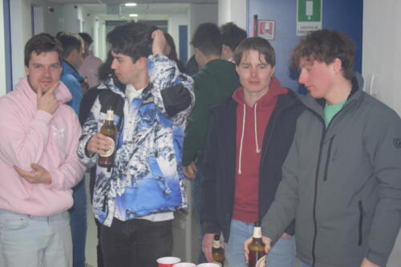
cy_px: 134
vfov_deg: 19.7
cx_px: 200
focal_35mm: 69
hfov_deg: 29.3
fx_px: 768
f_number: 5.3
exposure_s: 1/60
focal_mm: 46
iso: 2800
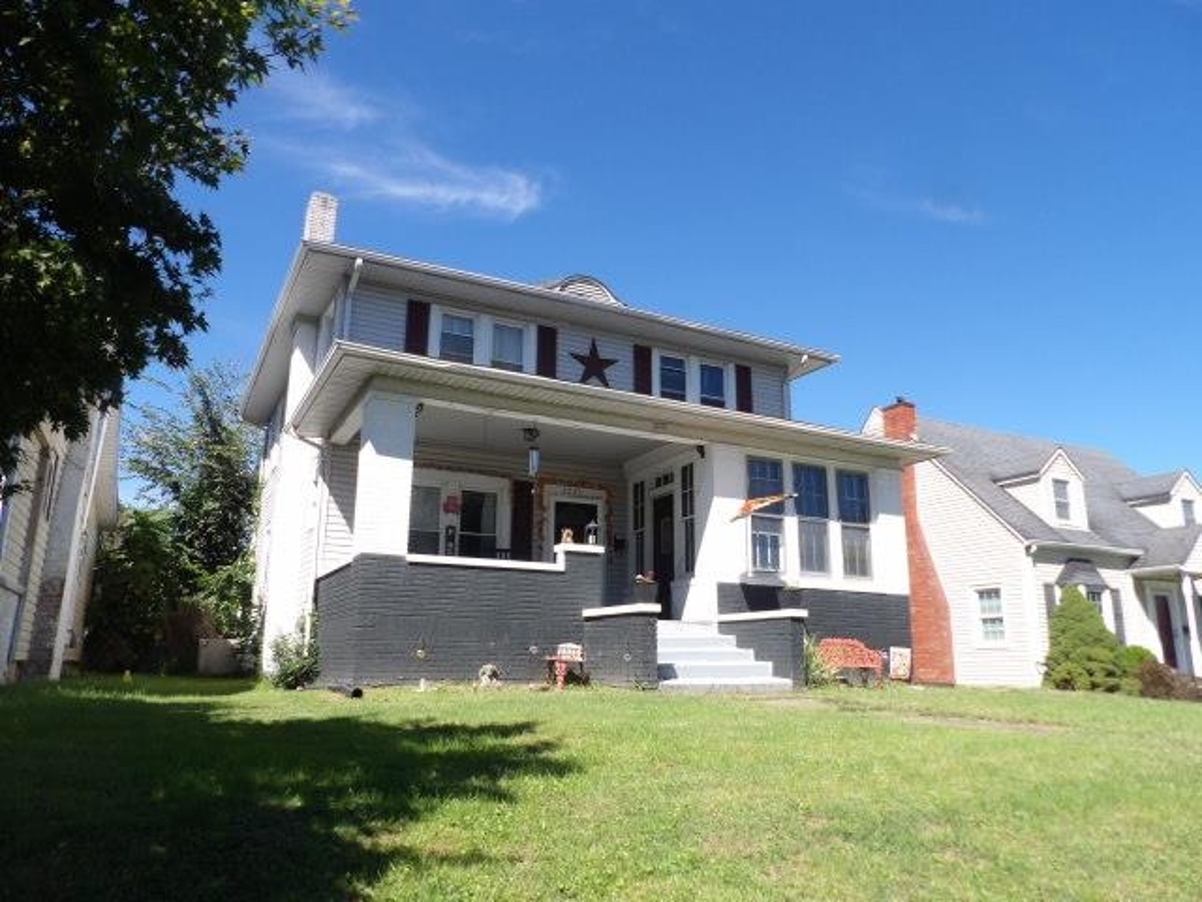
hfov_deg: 71.6
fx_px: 833
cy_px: 451
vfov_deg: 56.8
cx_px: 601
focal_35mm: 24
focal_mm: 4.3
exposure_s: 1/929
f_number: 3.2
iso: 100
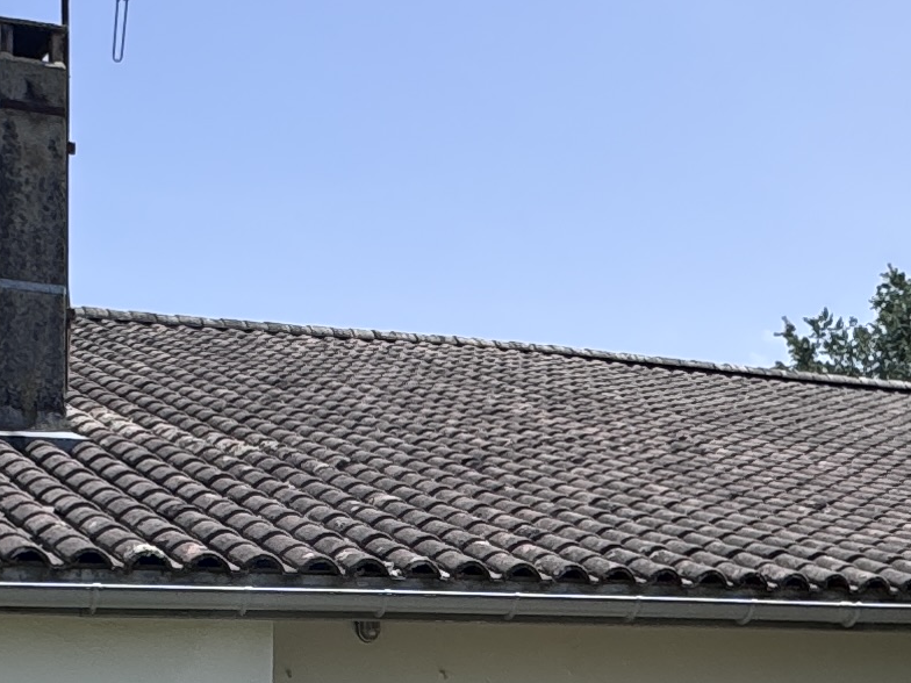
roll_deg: -0.3
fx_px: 1895
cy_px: 768
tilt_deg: -1.2
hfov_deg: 26.9
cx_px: 343
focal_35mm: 72
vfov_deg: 19.5
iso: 50
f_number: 2.2
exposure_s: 1/1832
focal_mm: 2.22
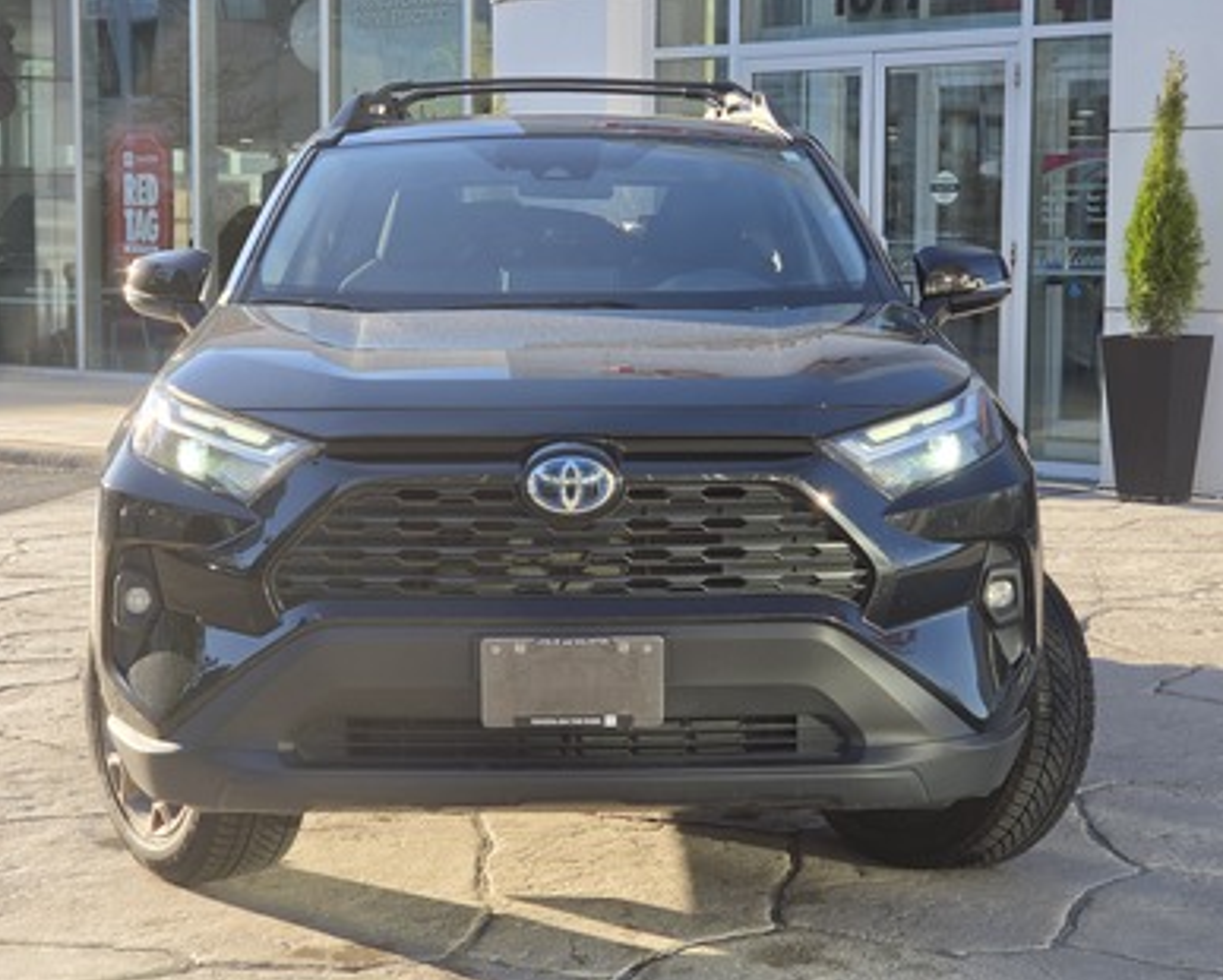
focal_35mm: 73
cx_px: 588
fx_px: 2644
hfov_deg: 26.0
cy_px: 492
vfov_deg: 21.0
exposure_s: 1/197
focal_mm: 7
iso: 25
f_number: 2.4
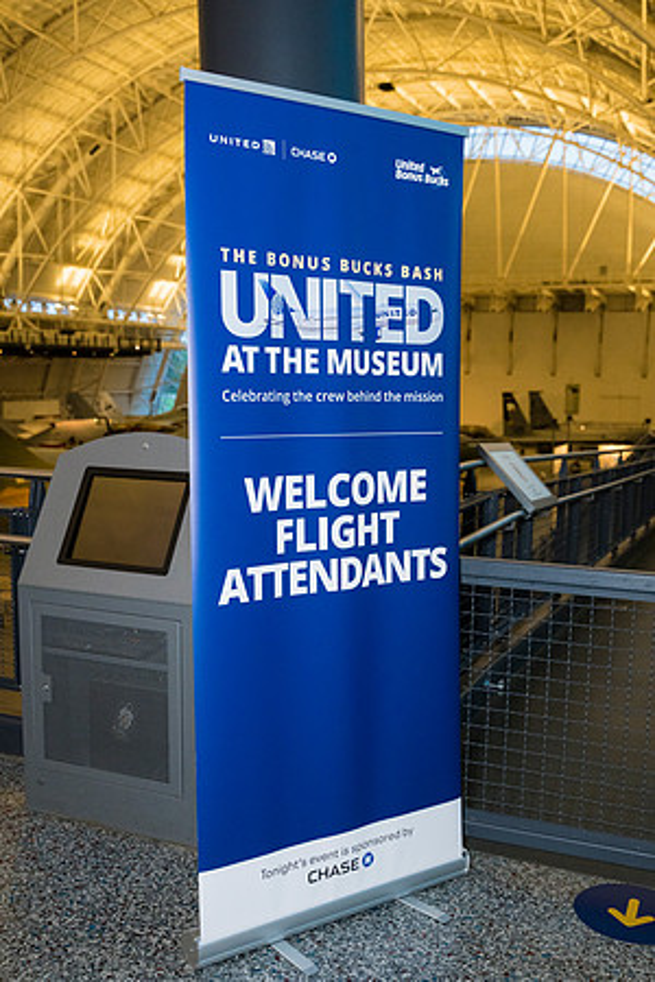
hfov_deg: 36.9
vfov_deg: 53.1
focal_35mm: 36
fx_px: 982
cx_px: 328
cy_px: 491
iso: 3200
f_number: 4
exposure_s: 1/125
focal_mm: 36
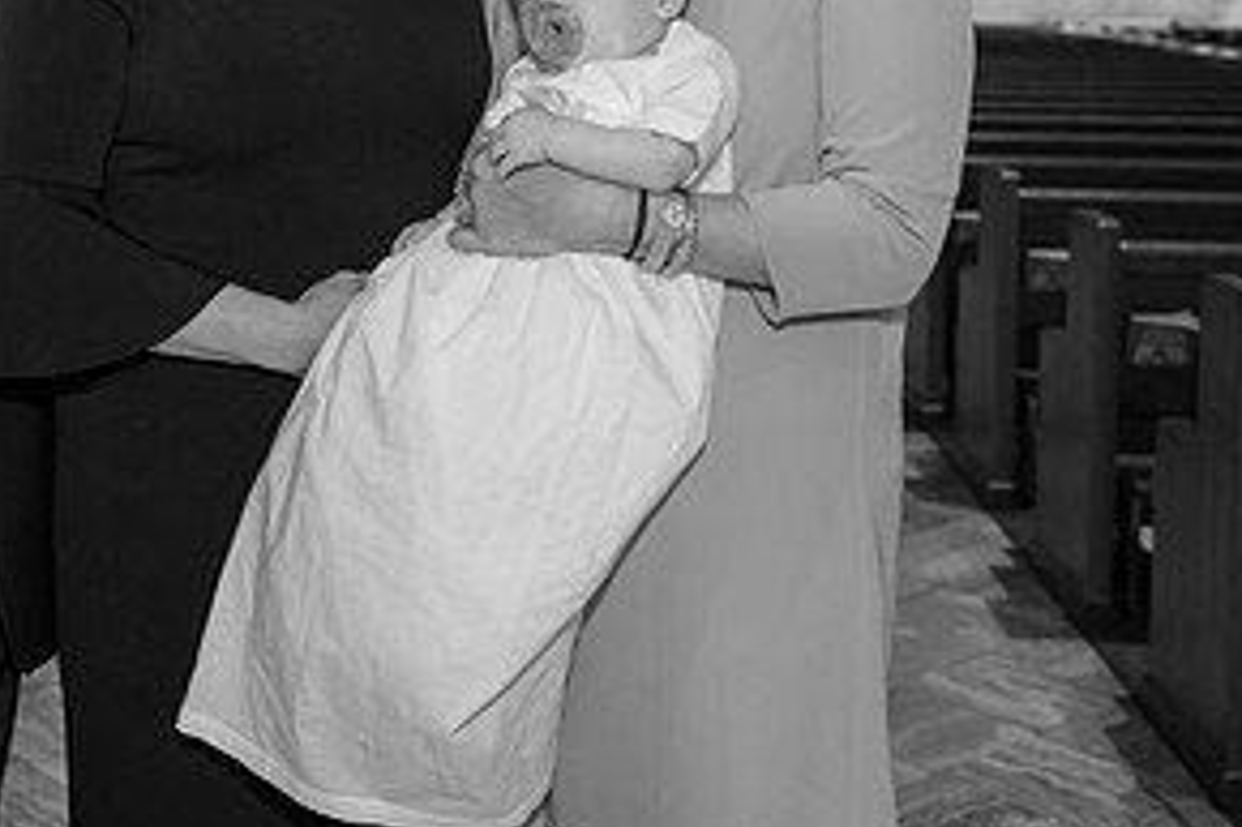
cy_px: 64
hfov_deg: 31.5
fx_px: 2138
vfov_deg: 21.3
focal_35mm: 62
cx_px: 231
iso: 1000
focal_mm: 31
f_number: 3.5
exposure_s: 1/100
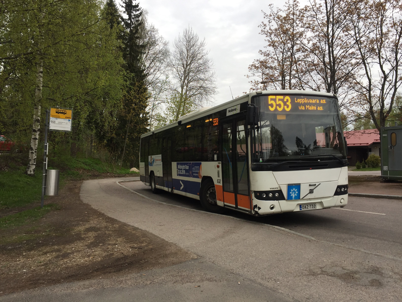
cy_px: 151
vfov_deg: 48.2
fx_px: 337
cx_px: 201
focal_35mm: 29
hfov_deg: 61.7
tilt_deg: +1.0
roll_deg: +0.0
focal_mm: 4.15
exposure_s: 1/179
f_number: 2.2
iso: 32
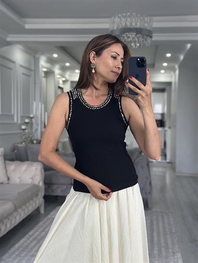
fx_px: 366
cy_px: 132
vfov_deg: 39.6
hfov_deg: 30.3
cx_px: 99
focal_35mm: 48
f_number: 1.78
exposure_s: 1/60
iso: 250
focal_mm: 6.86
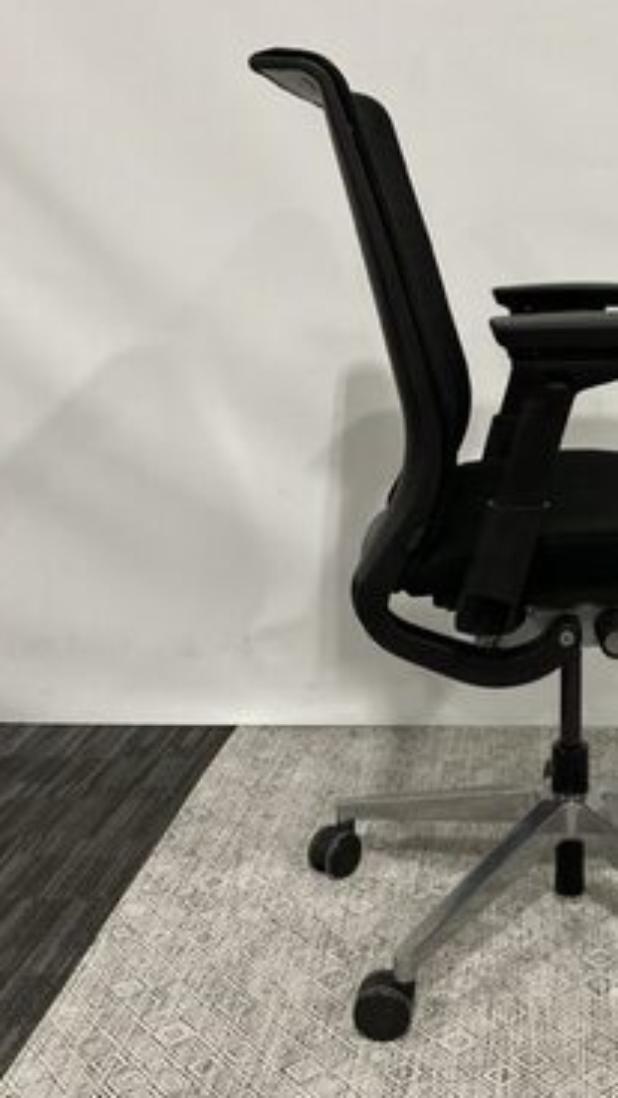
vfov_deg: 47.4
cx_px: 522
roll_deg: -0.3
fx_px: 1253
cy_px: 550
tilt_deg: -14.5
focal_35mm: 43
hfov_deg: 27.0
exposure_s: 1/50
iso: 100
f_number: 1.8
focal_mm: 3
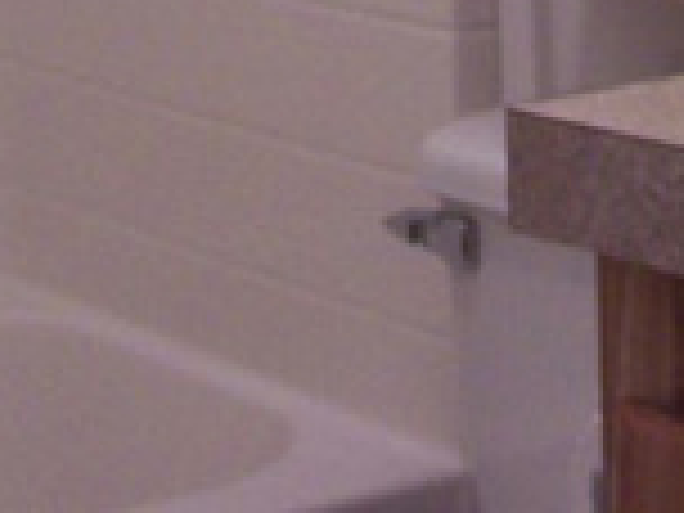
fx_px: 3162
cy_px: -495
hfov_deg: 12.3
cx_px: 567
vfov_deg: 8.8
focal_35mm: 160
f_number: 2.8
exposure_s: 1/15
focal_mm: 6.3
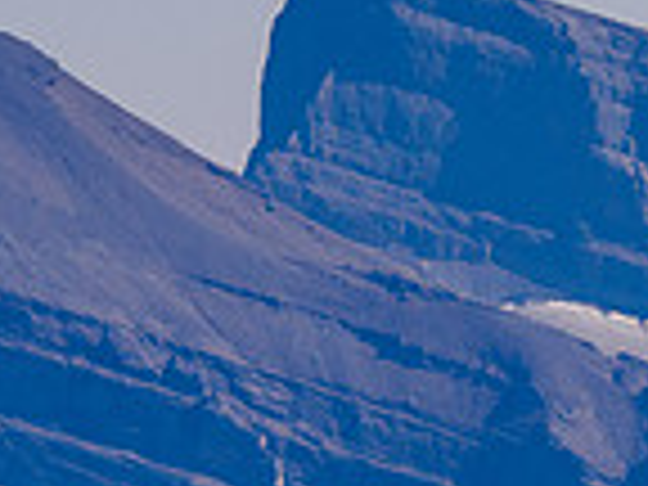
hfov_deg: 1.6
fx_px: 22632
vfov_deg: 1.2
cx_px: 760
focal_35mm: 1209
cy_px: 457
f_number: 8
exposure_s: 1/320
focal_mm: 150
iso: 200
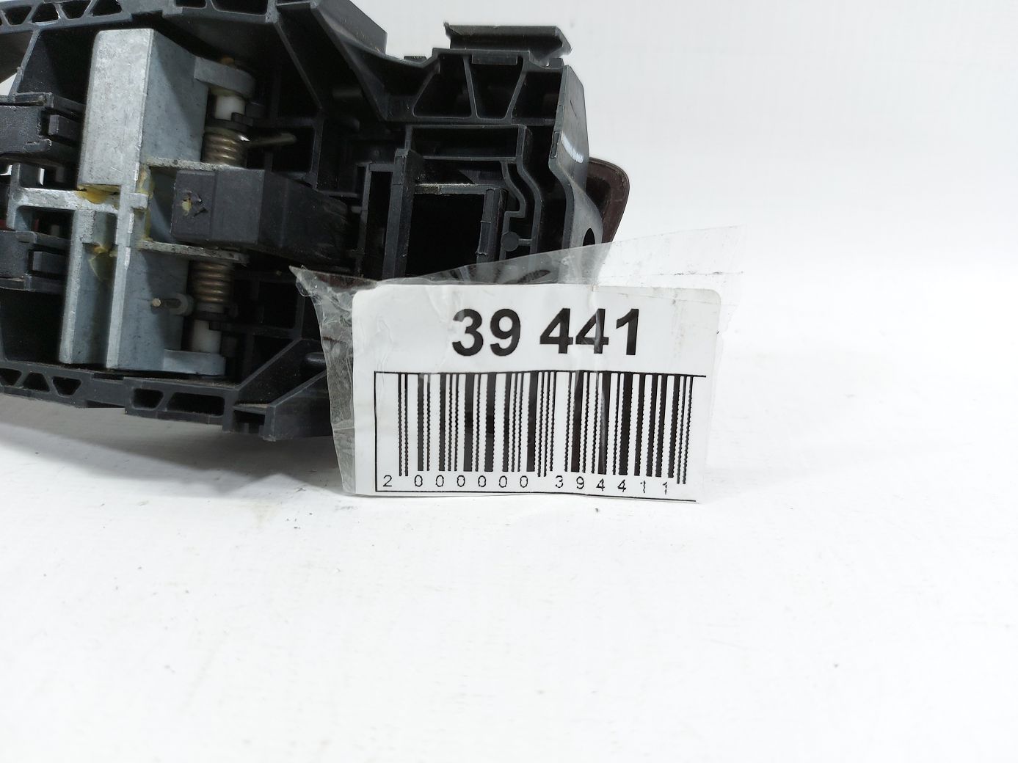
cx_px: 509
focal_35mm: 24
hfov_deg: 71.6
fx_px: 706
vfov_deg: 56.8
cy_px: 382
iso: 64
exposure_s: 1/50
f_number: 1.8
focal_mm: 5.23
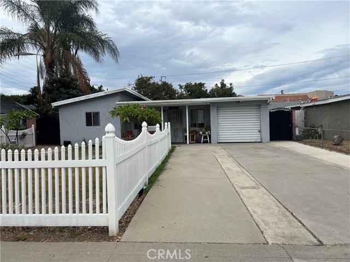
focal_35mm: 26
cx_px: 175
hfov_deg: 67.3
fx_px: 263
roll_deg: +1.6
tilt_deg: -2.4
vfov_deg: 53.1
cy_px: 131
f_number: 1.5
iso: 50
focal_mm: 5.7
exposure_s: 1/4444
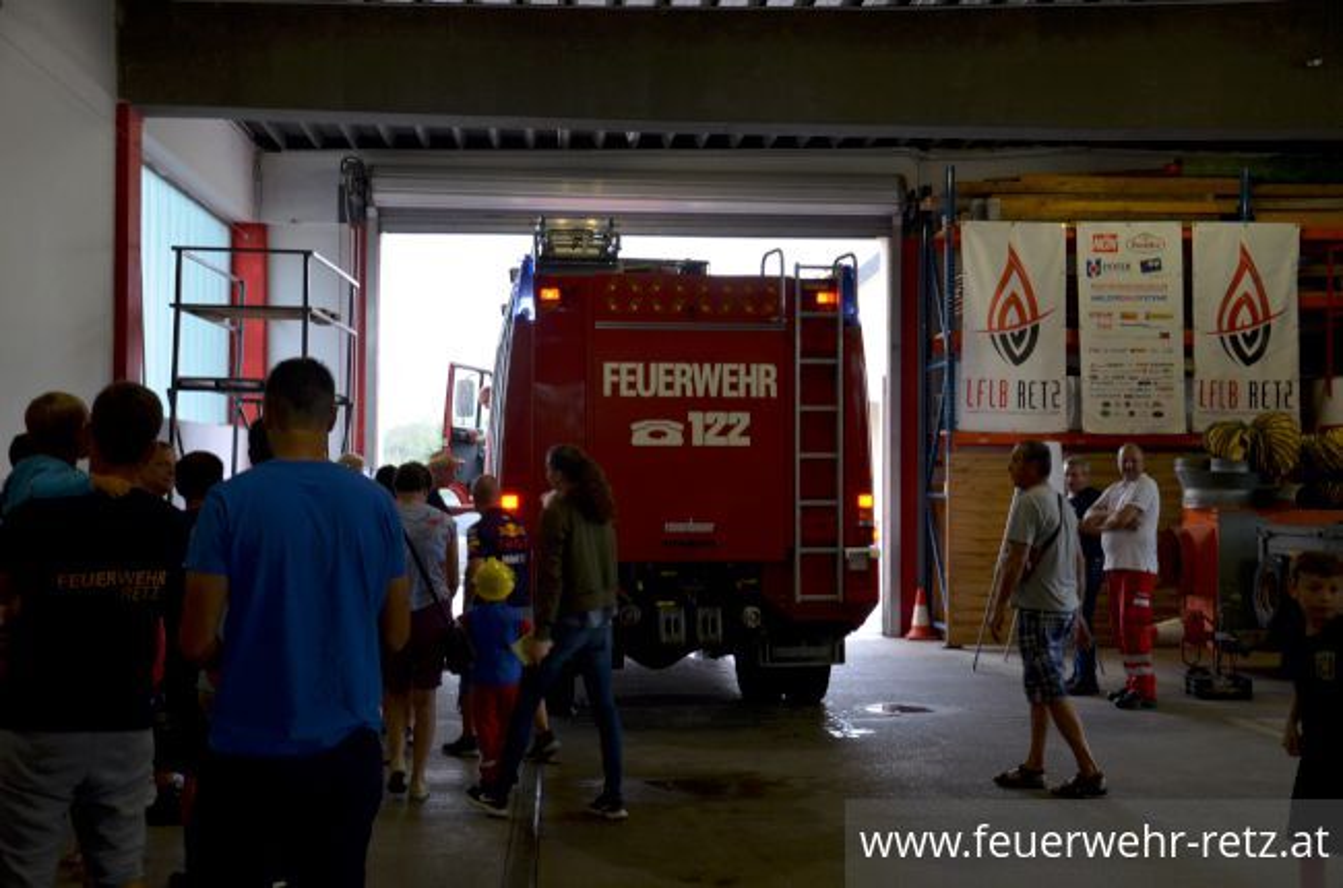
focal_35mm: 45
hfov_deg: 43.7
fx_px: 1675
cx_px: 672
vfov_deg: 29.7
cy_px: 444
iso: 720
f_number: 4.2
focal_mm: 30
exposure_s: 1/60
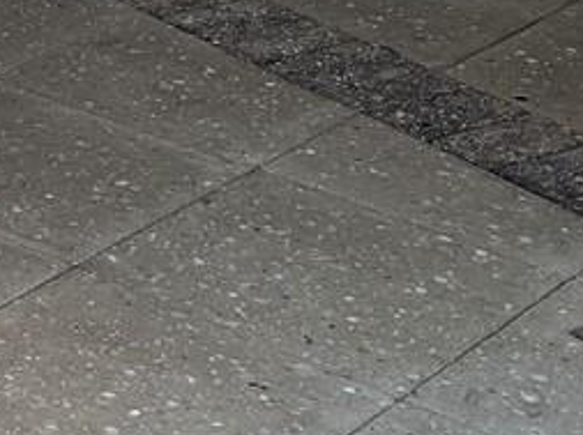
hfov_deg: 11.6
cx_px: -622
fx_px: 2556
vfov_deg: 8.5
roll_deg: -0.6
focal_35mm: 152
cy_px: -748
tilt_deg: -5.6
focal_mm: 6.76
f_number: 1.78
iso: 100
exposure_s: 1/2232
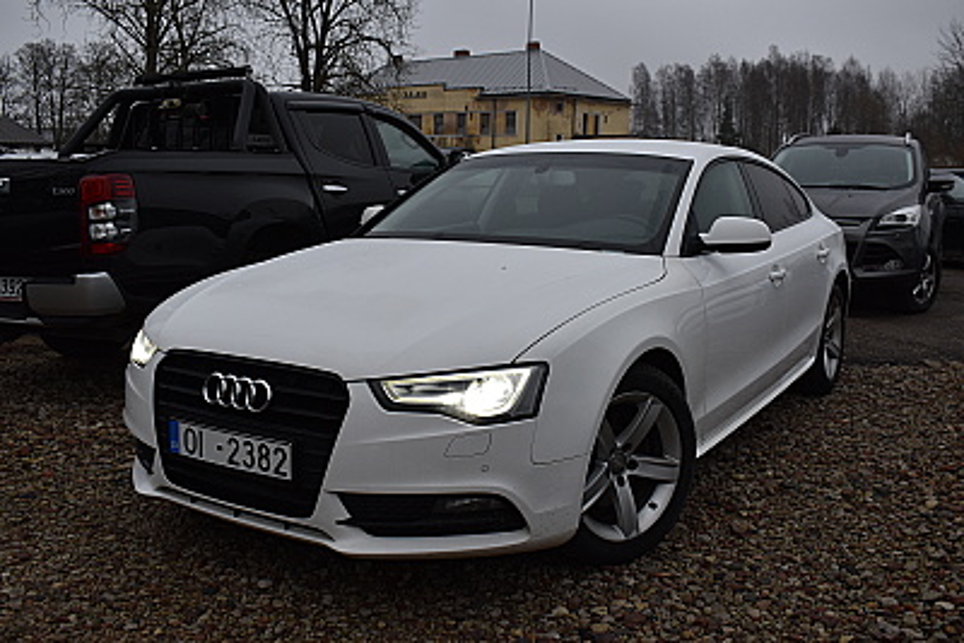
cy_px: 322
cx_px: 482
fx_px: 924
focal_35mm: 34
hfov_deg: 55.1
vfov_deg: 38.4
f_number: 5.6
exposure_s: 1/125
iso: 400
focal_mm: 23
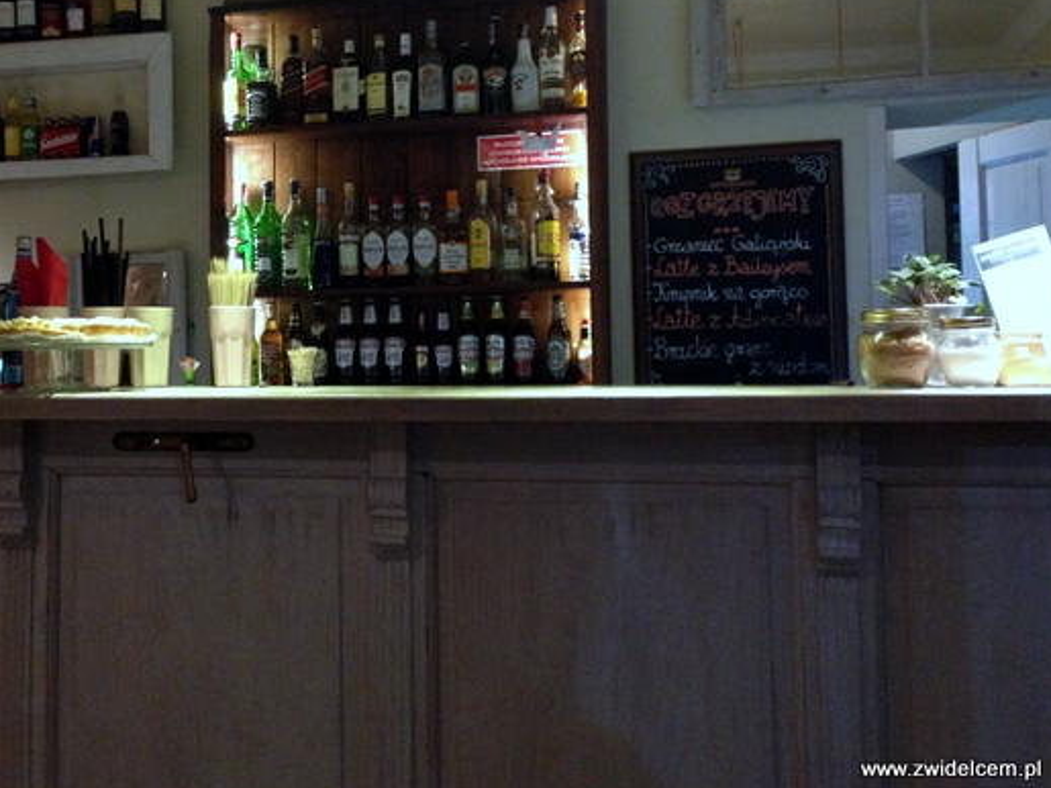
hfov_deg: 45.5
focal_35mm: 41
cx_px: 422
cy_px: 318
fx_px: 1245
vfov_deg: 35.0
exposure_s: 1/17
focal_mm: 4.12
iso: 400
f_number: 2.4
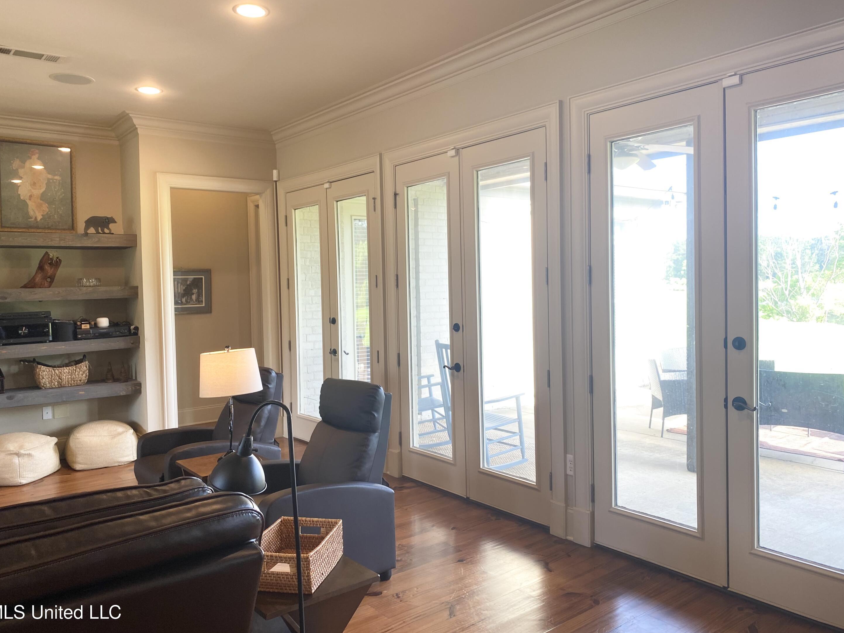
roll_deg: +1.9
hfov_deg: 65.3
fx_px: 658
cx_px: 424
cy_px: 314
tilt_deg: -0.9
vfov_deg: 51.4
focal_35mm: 27
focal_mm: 4.25
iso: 50
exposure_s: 1/120
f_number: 1.8
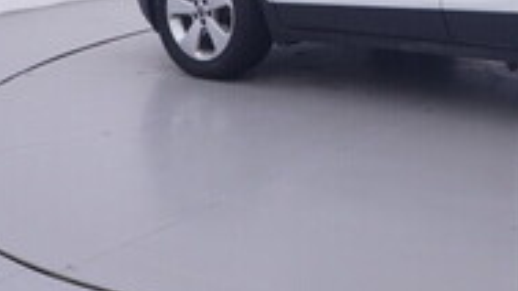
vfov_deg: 16.3
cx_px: 560
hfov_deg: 28.2
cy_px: -119
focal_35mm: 69
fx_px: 941
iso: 200
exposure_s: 1/80
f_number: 5
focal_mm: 15
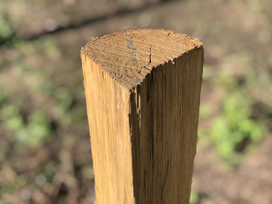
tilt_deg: -37.6
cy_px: 102
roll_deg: -1.1
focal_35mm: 57
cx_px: 136
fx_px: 448
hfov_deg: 33.8
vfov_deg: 25.7
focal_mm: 6.6
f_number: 2.8
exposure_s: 1/194
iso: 20
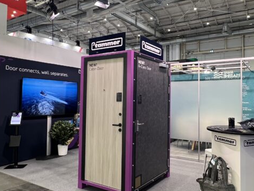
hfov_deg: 63.0
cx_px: 148
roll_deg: +0.6
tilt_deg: +2.3
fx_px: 206
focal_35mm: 28
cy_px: 91
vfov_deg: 49.8
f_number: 1.8
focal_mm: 1.57
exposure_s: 1/100
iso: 125
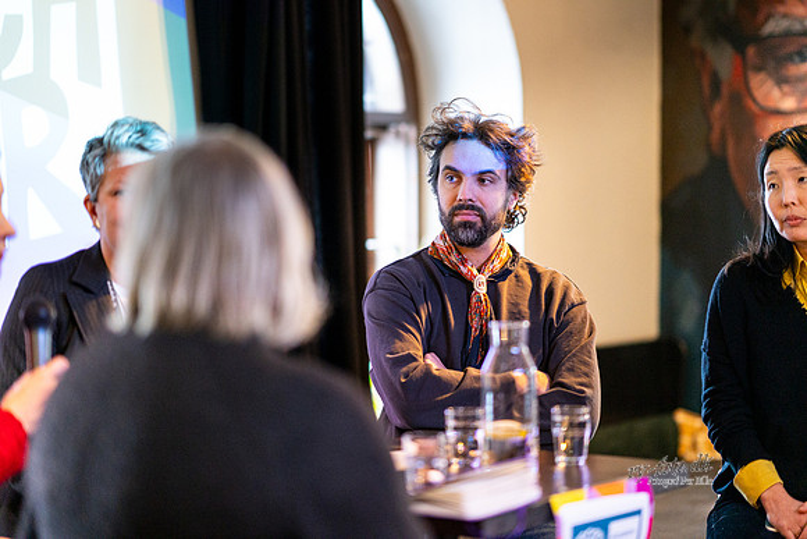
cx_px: 404
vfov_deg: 16.1
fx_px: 1906
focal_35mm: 85
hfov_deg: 23.9
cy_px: 270
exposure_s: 1/200
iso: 4000
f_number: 1.4
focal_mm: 85
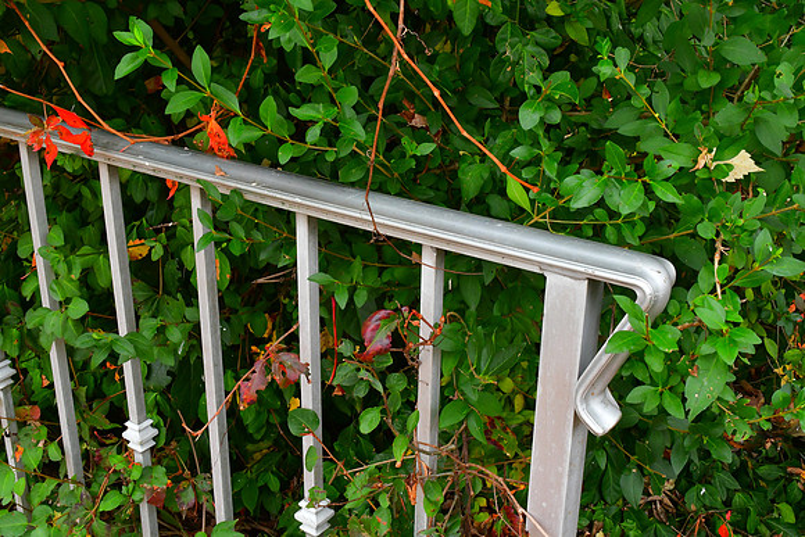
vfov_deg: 28.1
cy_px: 268
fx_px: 1074
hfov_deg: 41.1
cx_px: 402
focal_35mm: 48
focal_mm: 32
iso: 1800
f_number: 16
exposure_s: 1/50
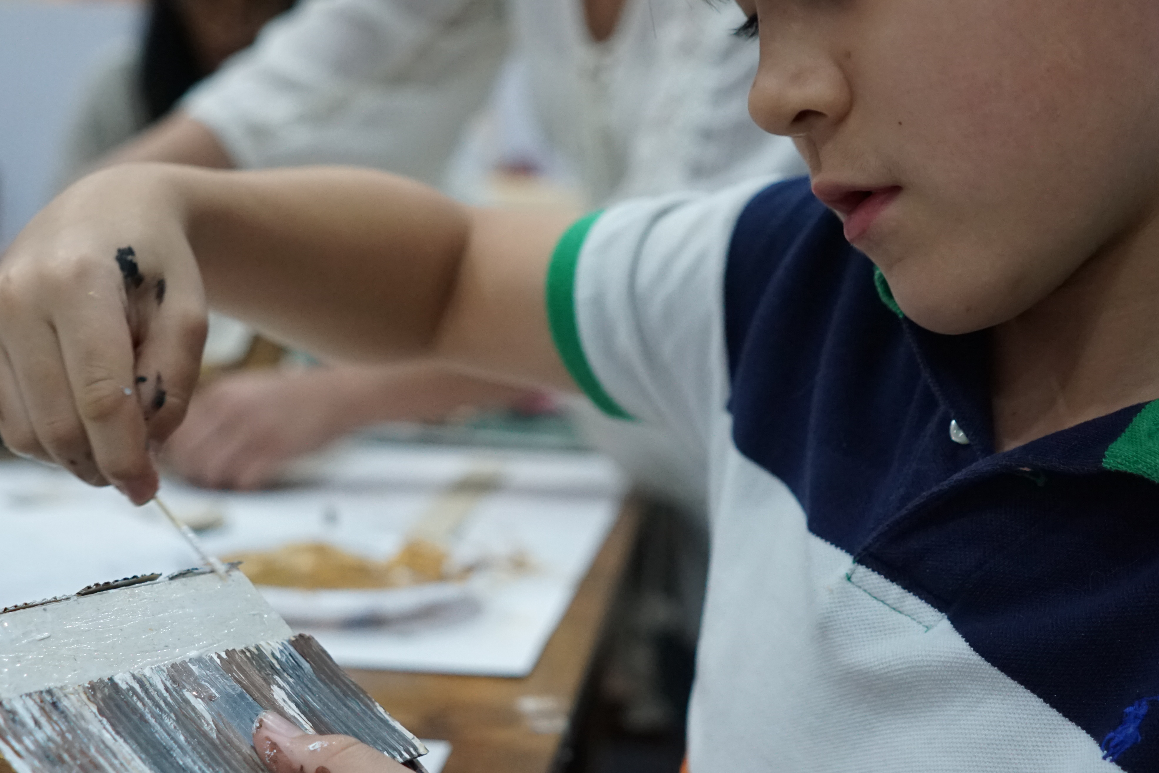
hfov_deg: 31.4
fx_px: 2060
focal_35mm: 64
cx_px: 509
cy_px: 507
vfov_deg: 21.2
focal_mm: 28
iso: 1600
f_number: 2.5
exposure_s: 1/160
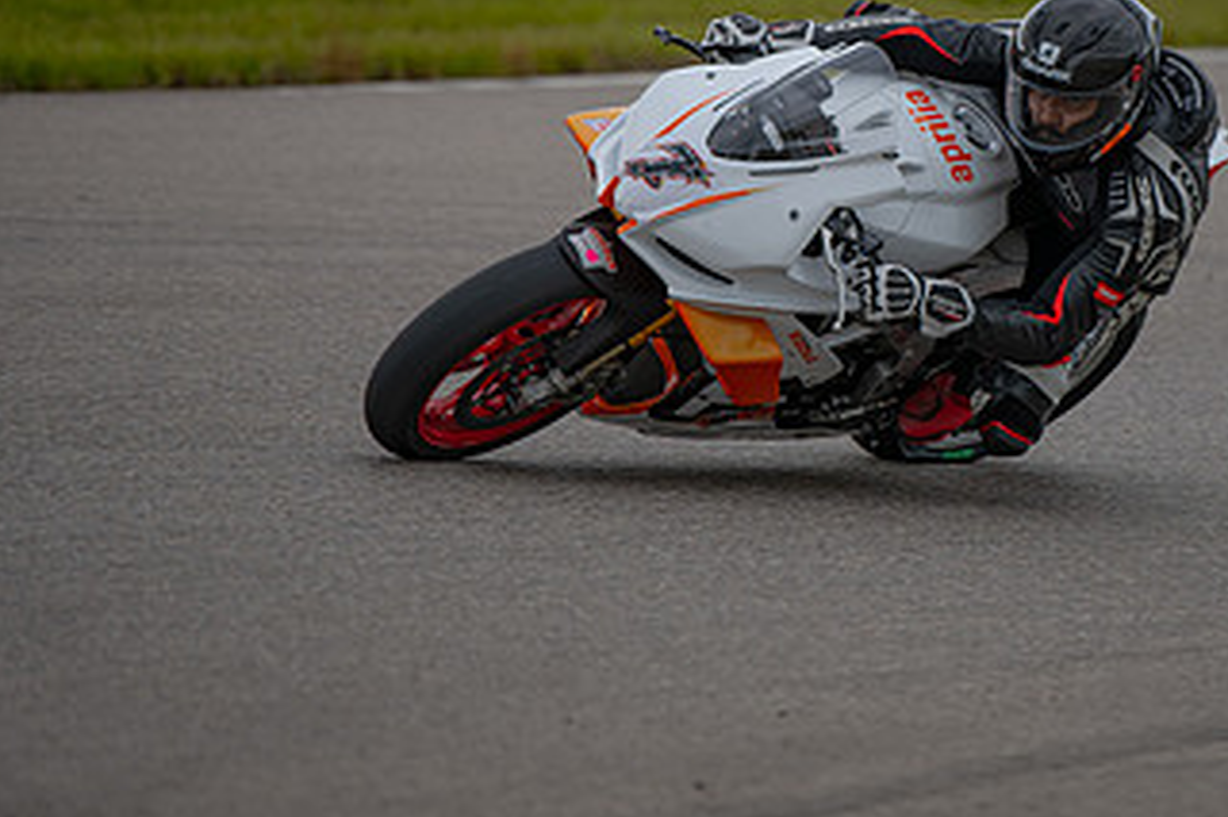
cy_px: 121
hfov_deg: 5.7
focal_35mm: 363
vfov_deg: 3.8
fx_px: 12375
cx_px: 883
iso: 100
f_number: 2.8
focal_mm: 200
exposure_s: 1/1600
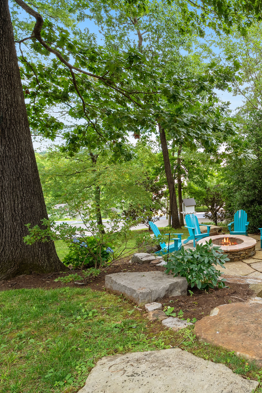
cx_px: 257
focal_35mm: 25
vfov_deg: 71.5
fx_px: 273
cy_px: 193
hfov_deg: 44.3
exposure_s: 1/40
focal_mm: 16
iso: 250
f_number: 10
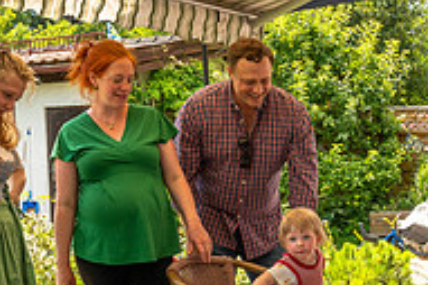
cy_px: 229
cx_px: 305
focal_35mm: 73
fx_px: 867
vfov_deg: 18.5
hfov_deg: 27.5
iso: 250
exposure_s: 1/125
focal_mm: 24
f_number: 11
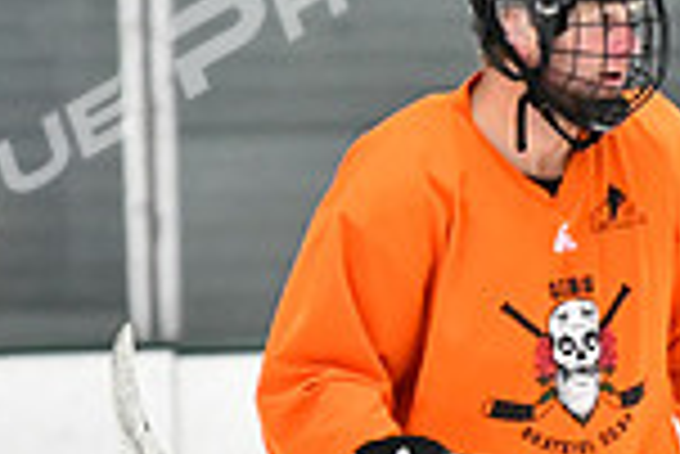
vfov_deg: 1.3
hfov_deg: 1.9
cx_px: 558
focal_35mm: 1093
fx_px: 20665
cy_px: 609
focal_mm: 190
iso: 5000
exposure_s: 1/1250
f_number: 2.8
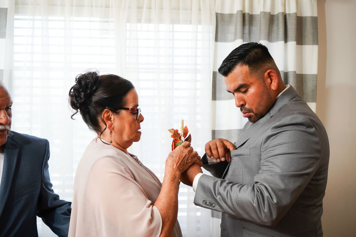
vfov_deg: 31.9
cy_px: 118
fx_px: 415
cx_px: 178
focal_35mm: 42
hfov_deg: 46.4
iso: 640
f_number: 5.6
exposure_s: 1/125
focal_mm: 42
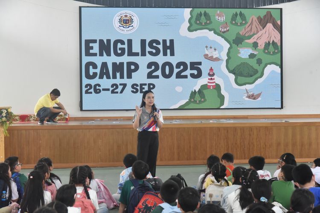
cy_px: 106
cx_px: 160
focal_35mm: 65
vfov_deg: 20.9
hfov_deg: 30.9
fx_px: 578
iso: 3200
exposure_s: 1/400
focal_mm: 65
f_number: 4.5
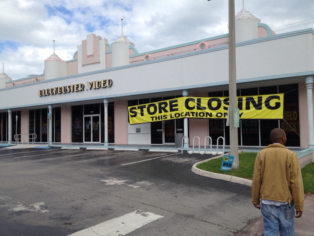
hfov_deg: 52.6
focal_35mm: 35
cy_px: 118
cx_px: 157
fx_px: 317
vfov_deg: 40.7
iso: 50
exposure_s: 1/1493
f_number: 2.4
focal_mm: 4.28
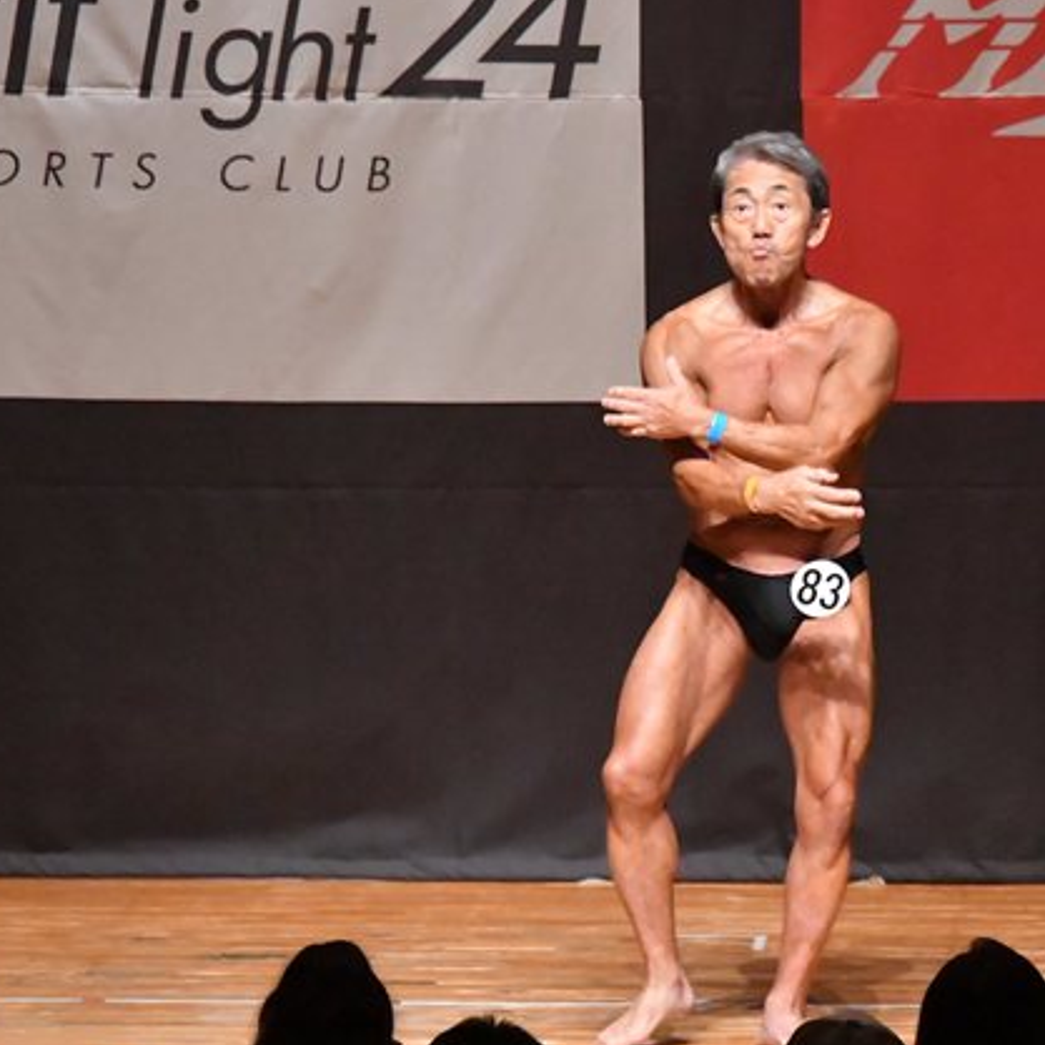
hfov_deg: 4.6
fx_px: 12944
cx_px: 896
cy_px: 591
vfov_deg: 4.6
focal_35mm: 379
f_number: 5.6
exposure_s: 1/400
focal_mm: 160
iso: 12800
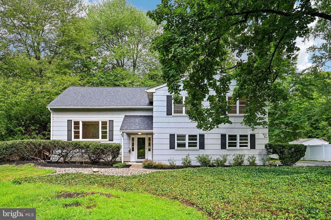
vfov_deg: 55.1
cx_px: 166
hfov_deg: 76.1
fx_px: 211
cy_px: 110
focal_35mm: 23
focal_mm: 23
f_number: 8
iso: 800
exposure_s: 1/250
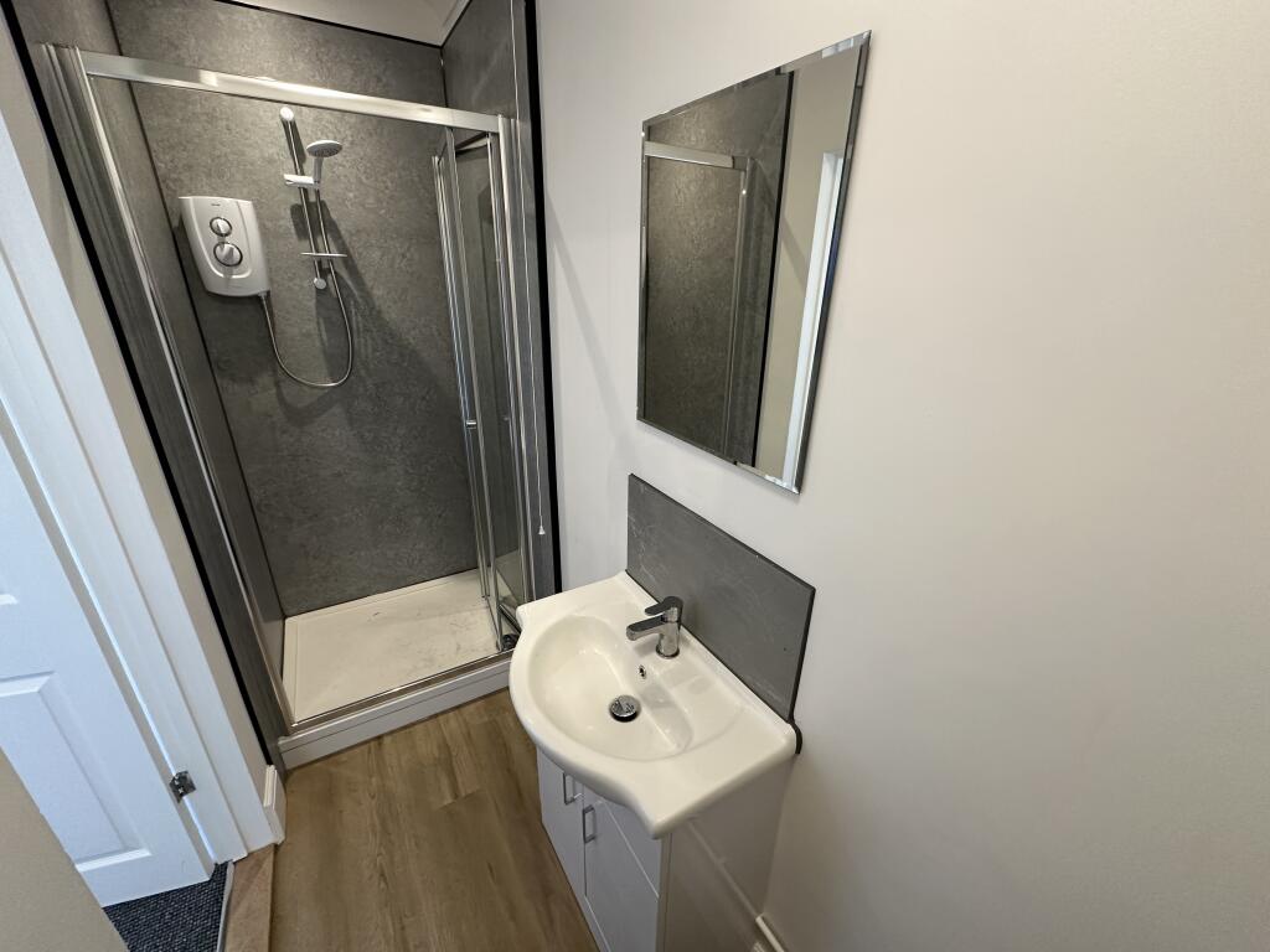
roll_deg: -0.9
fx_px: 514
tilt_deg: -21.6
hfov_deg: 102.1
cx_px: 635
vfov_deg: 85.7
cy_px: 476
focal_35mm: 14
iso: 200
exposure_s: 1/100
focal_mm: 2.22
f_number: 2.2
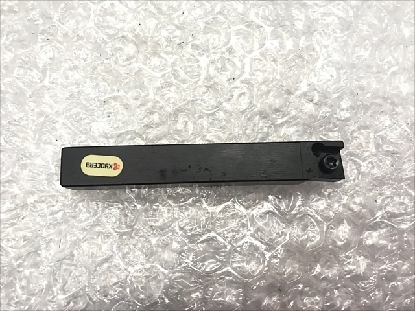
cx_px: 208
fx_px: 336
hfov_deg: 63.4
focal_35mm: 28
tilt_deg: -81.6
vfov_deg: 49.7
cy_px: 156
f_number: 1.8
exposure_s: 1/17
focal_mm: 3.99
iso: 40
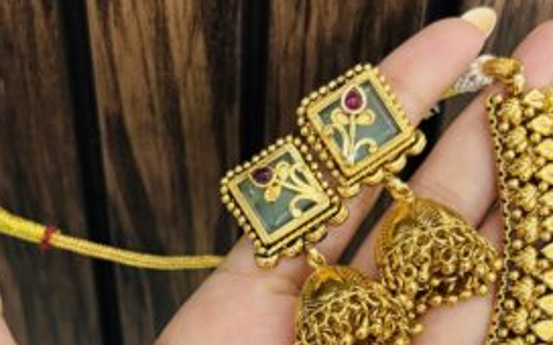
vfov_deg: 21.2
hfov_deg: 35.0
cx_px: 232
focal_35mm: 58
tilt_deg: -53.5
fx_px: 874
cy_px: 381
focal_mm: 5.96
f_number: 1.6
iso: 160
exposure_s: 1/50
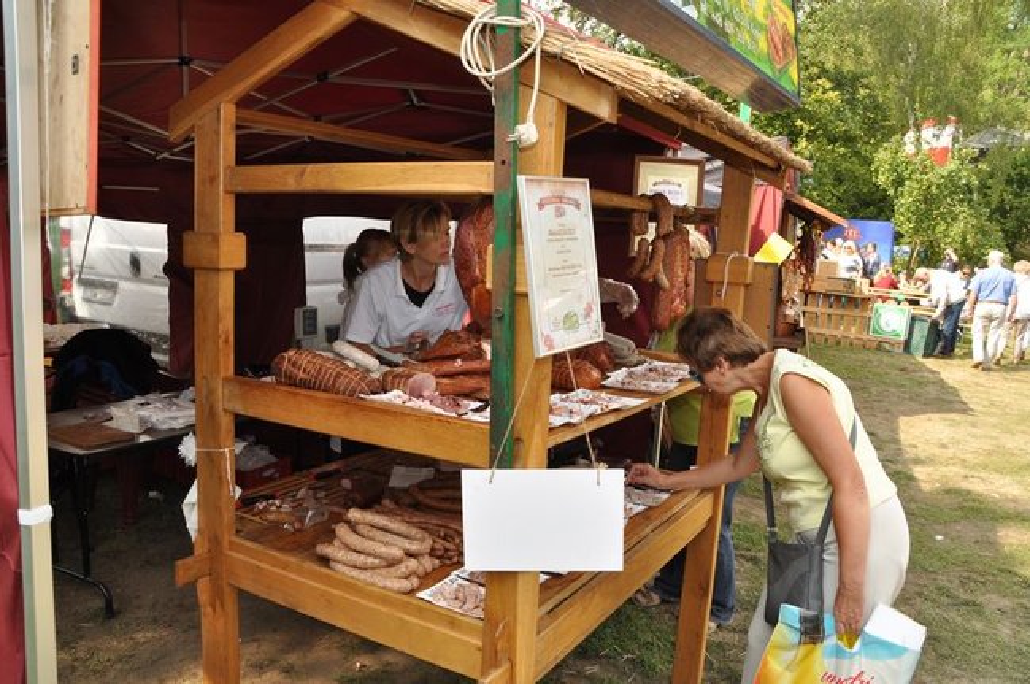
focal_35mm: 27
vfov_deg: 47.8
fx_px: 772
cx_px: 515
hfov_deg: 67.4
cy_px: 342
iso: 400
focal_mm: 18
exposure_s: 1/200
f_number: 11
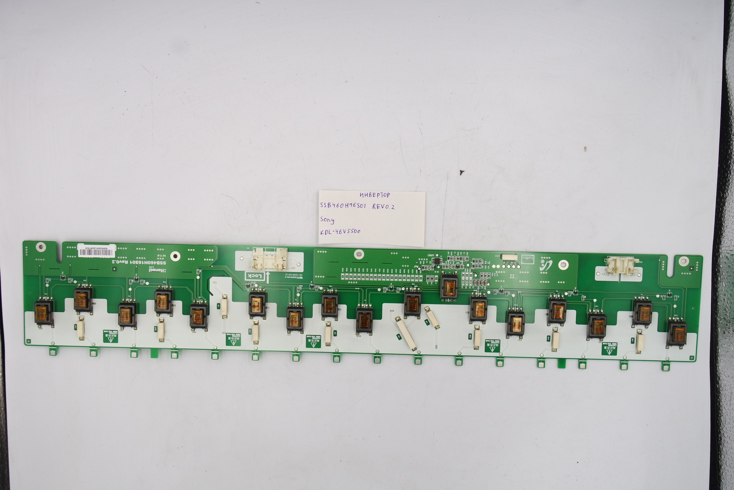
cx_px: 367
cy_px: 245
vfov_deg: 45.0
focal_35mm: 29
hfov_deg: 63.7
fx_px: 591
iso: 160
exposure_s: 1/100
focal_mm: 11
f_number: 6.3
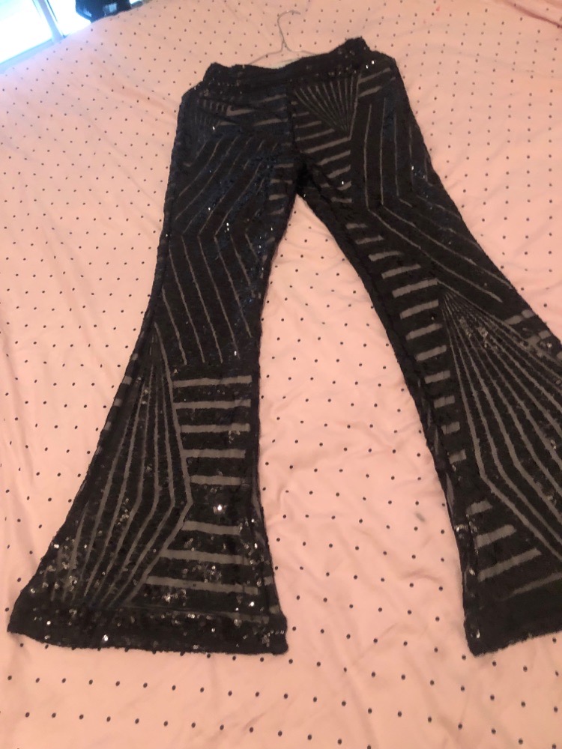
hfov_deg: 49.7
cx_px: 281
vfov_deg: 63.4
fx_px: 606
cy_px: 374
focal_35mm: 28
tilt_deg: -56.6
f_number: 1.8
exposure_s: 1/6
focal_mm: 3.99
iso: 100
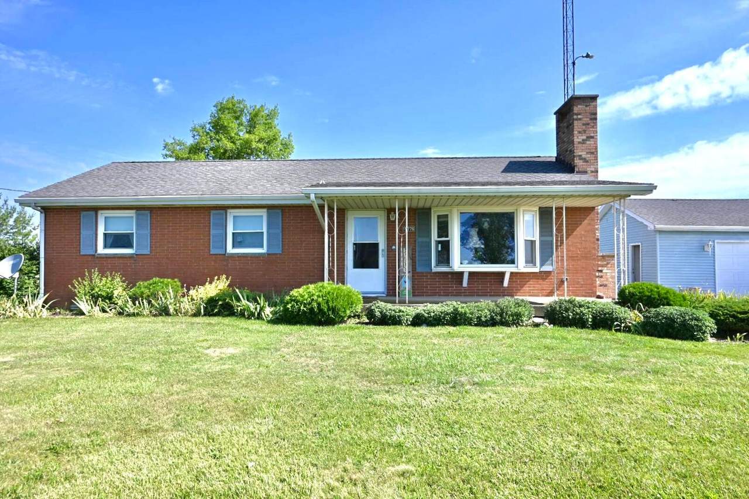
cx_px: 374
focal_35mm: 24
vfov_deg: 53.1
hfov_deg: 73.8
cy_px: 250
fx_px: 499
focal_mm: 16
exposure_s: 1/320
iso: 100
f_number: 6.3
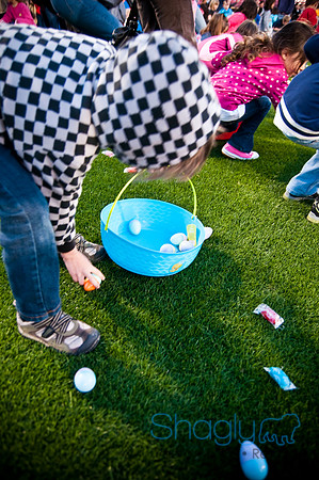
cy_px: 240
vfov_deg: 70.5
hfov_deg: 50.3
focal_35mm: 26
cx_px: 160
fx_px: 340
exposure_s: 1/125
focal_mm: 17
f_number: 2.8
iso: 320
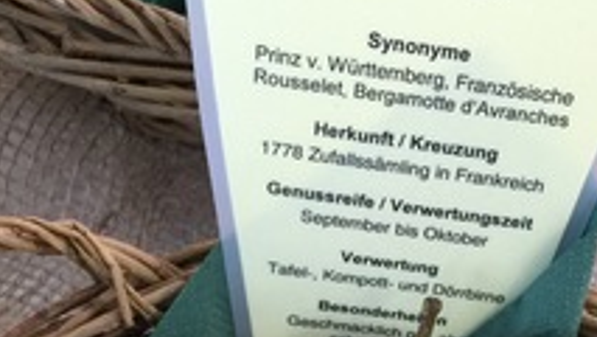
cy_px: 525
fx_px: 1204
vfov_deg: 14.7
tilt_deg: -70.2
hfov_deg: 27.7
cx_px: 398
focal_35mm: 76
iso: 64
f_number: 2.2
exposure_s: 1/17
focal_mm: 4.15
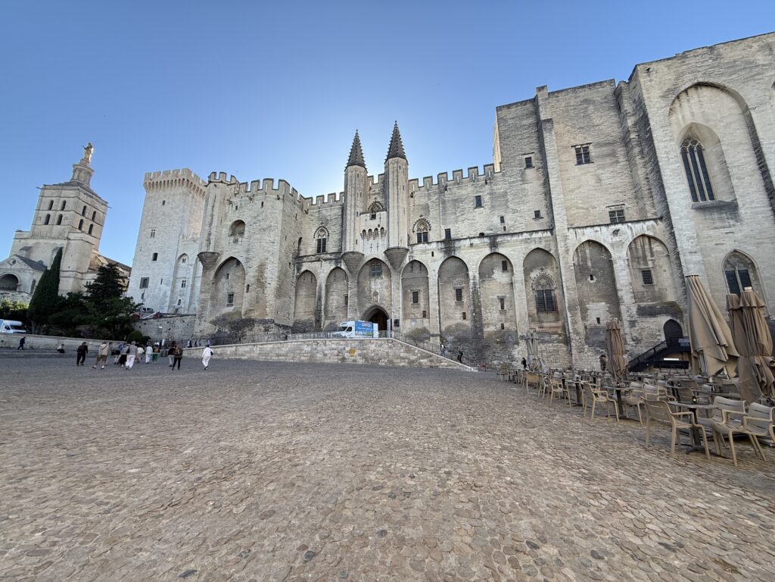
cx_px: 388
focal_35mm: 14
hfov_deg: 102.1
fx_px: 313
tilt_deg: +12.3
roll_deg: +0.3
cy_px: 291
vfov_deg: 85.7
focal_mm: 2.22
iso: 64
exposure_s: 1/569
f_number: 2.2
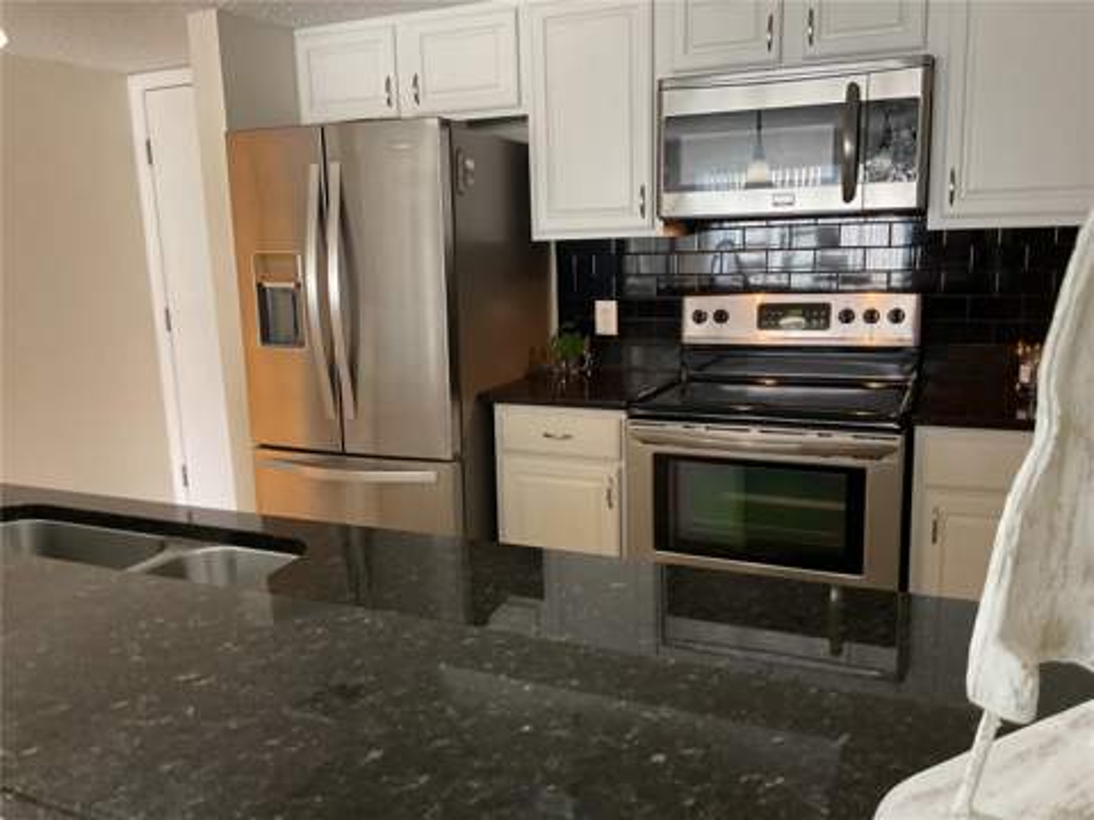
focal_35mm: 29
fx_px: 917
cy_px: 410
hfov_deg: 61.7
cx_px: 547
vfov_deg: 48.2
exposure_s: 1/40
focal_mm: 3
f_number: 1.8
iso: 320
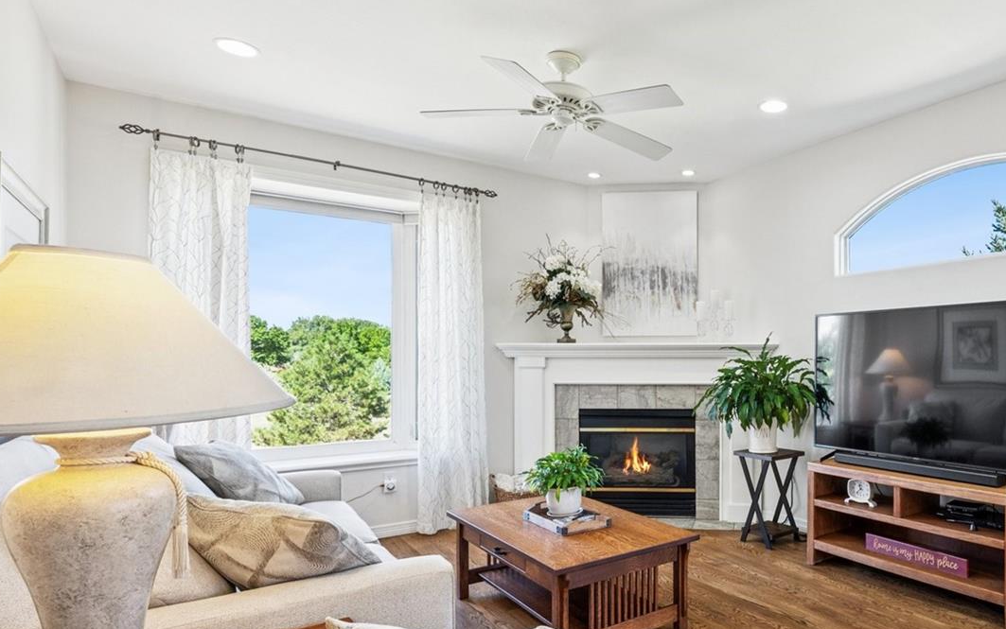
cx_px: 712
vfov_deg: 52.8
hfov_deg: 73.5
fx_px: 631
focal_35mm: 23
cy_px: 366
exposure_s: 1/20
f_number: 11
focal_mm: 15
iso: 800
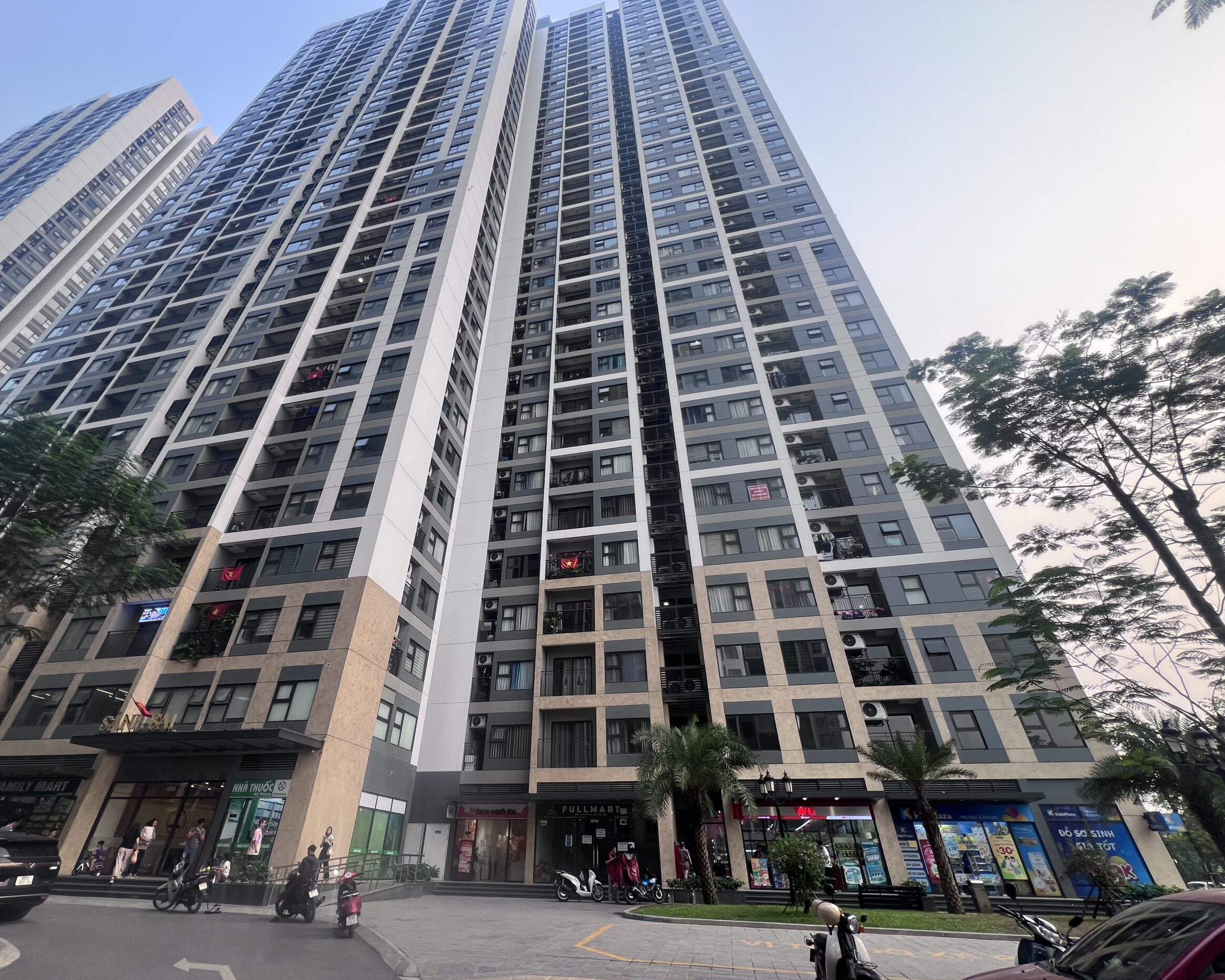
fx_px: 508
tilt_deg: +34.4
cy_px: 486
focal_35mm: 14
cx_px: 569
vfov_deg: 88.0
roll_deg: -1.2
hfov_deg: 100.5
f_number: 1.8
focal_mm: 1.57
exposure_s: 1/167
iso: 32
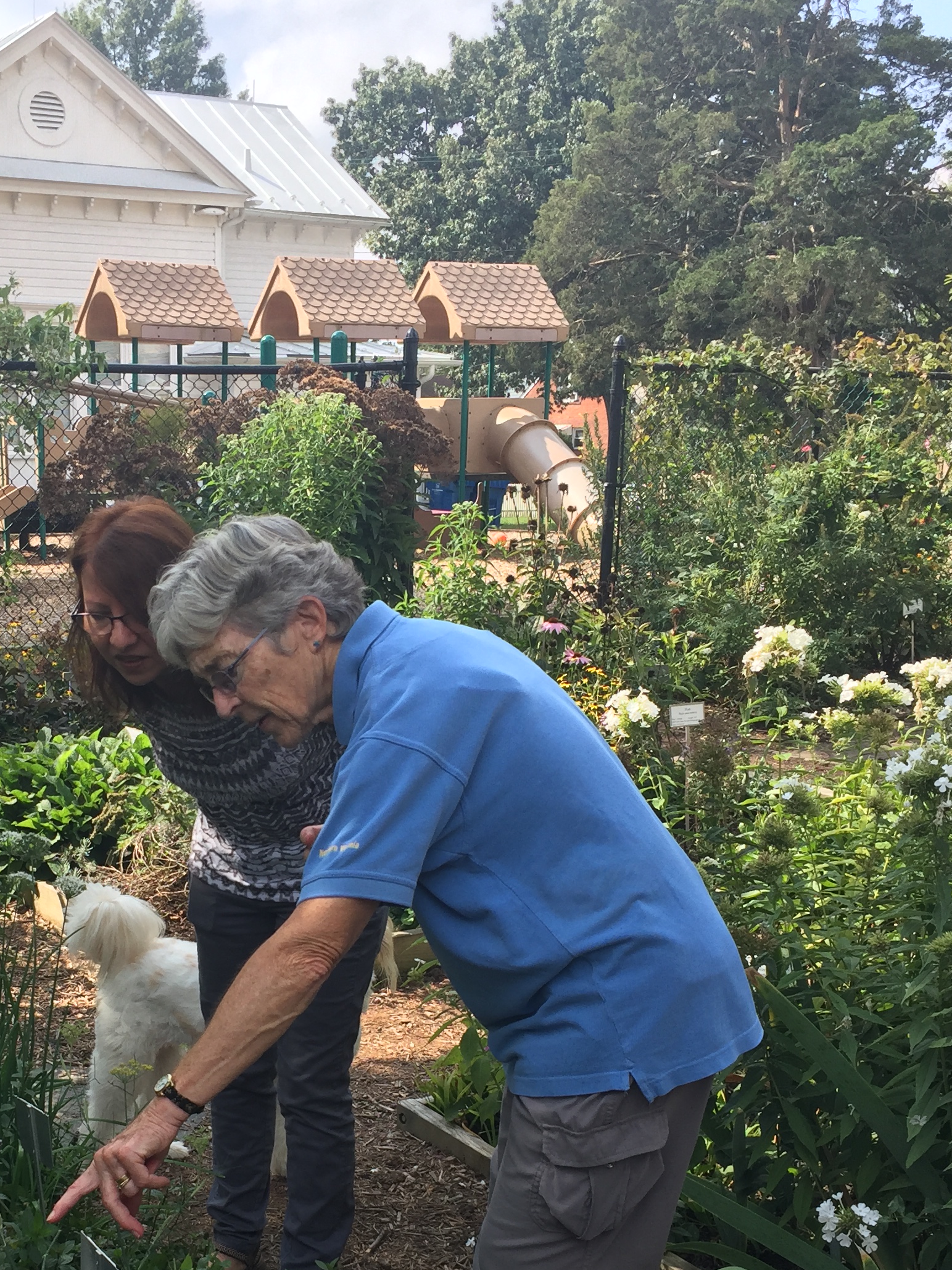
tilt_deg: -15.4
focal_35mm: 46
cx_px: 246
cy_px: 901
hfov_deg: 31.0
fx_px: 1687
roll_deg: +0.8
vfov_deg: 40.4
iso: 32
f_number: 2.2
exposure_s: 1/694
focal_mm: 4.15
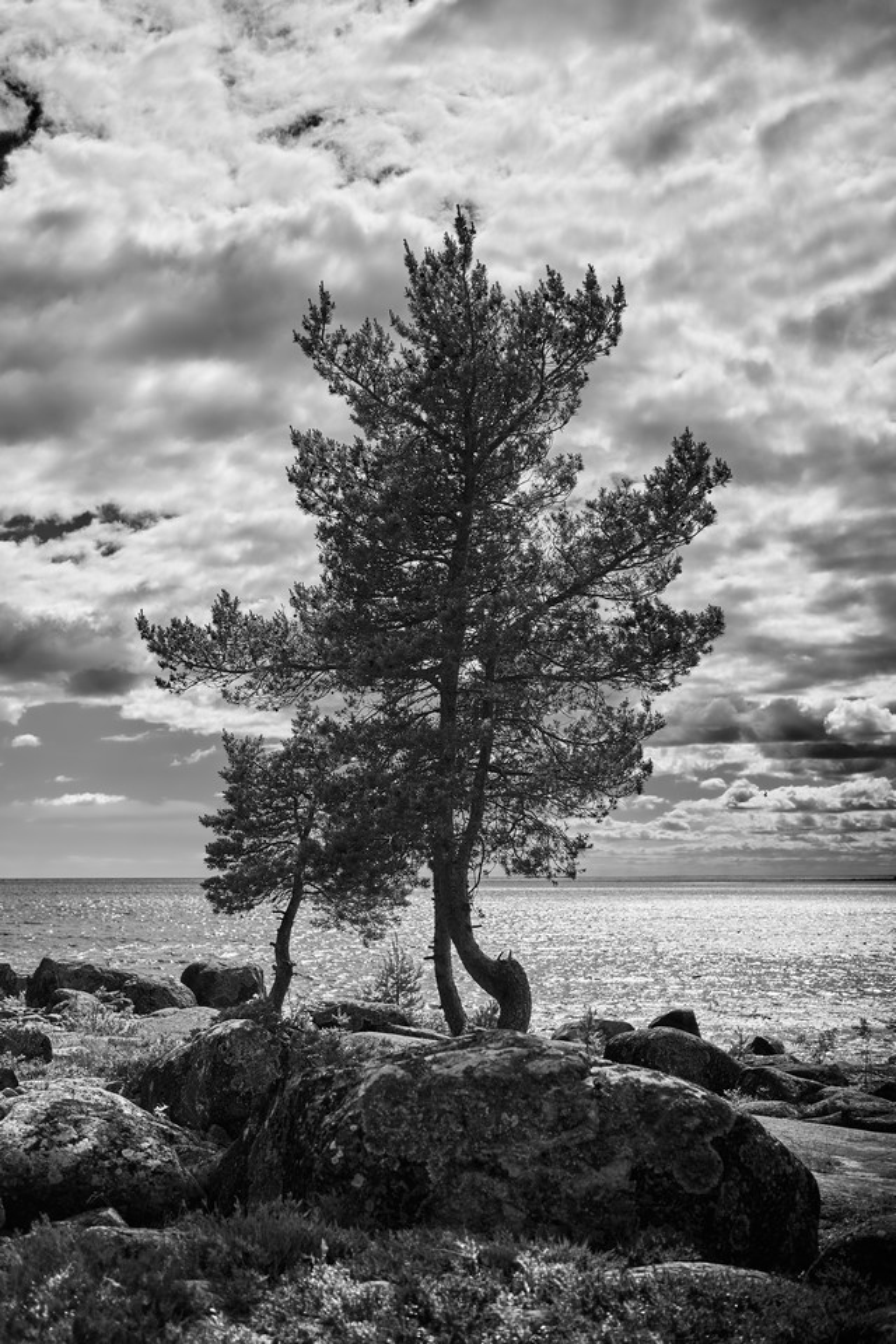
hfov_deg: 33.4
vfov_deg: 48.5
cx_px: 448
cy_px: 672
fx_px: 1493
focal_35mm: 40
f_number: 2.8
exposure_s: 1/8000
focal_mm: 40
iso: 100
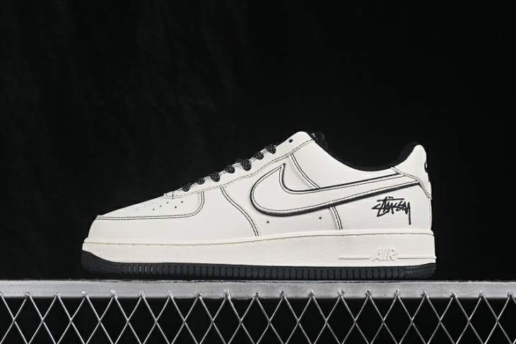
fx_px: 1074
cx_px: 258
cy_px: 172
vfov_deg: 18.2
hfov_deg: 27.0
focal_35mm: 75
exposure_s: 1/80
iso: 160
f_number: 8
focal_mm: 50
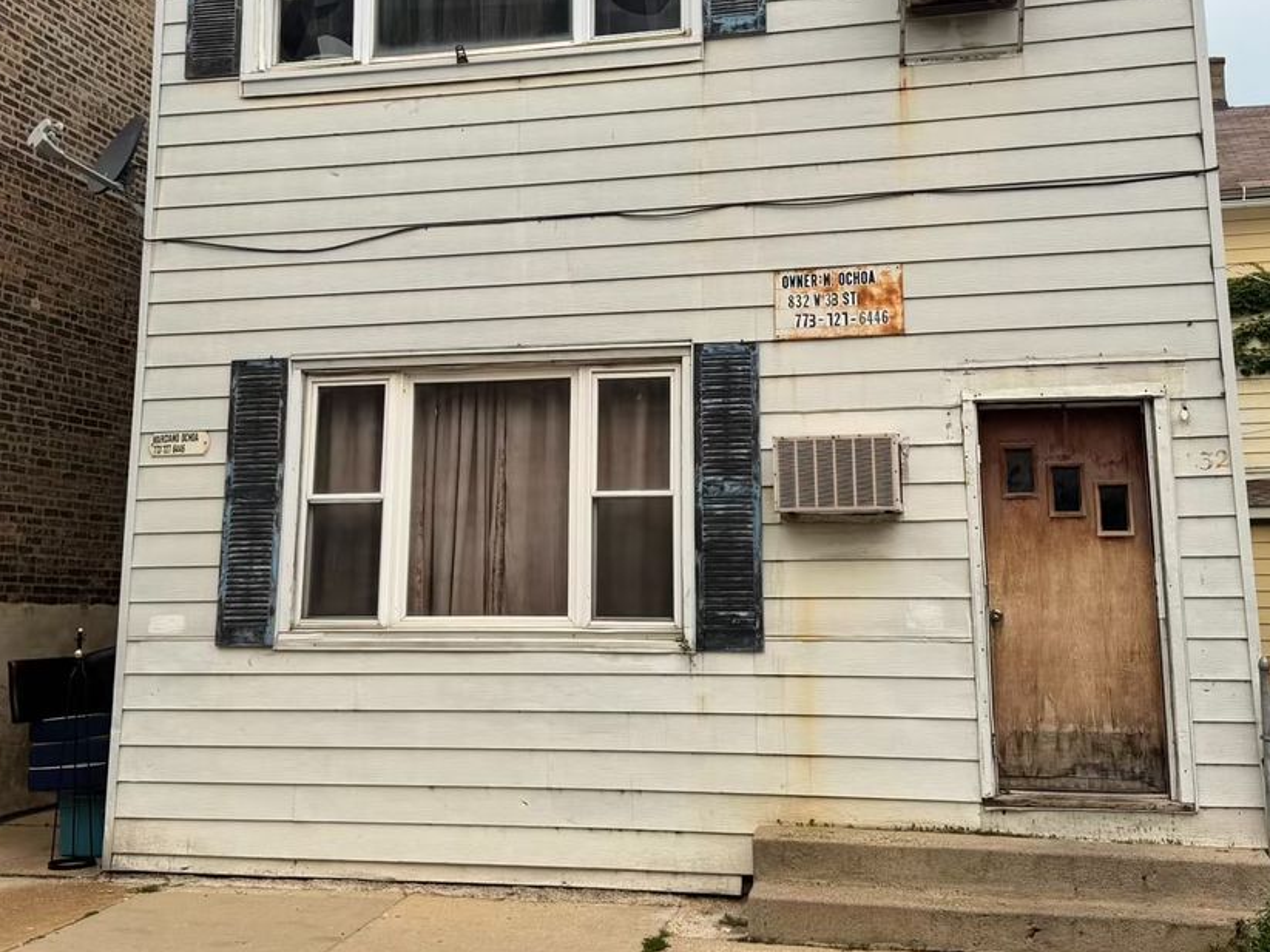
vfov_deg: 34.1
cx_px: 617
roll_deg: +0.1
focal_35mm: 42
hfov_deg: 44.8
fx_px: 1541
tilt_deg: +10.6
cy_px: 332
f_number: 1.78
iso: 80
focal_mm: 6.76
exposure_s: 1/438
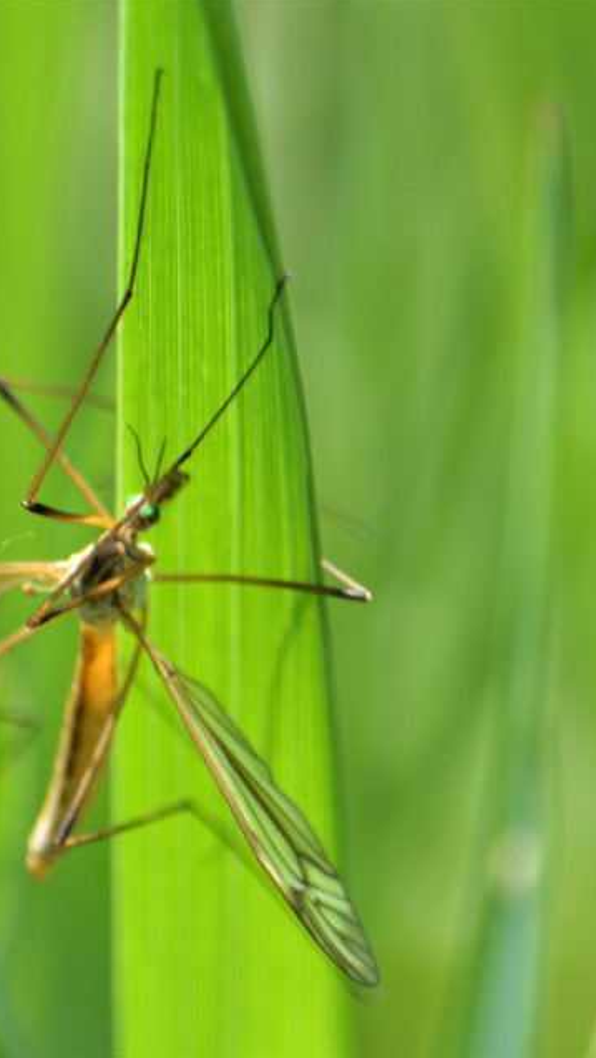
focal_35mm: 710
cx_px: 178
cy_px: 528
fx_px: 19919
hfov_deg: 1.7
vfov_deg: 3.0
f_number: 8
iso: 160
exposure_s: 1/125
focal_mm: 300
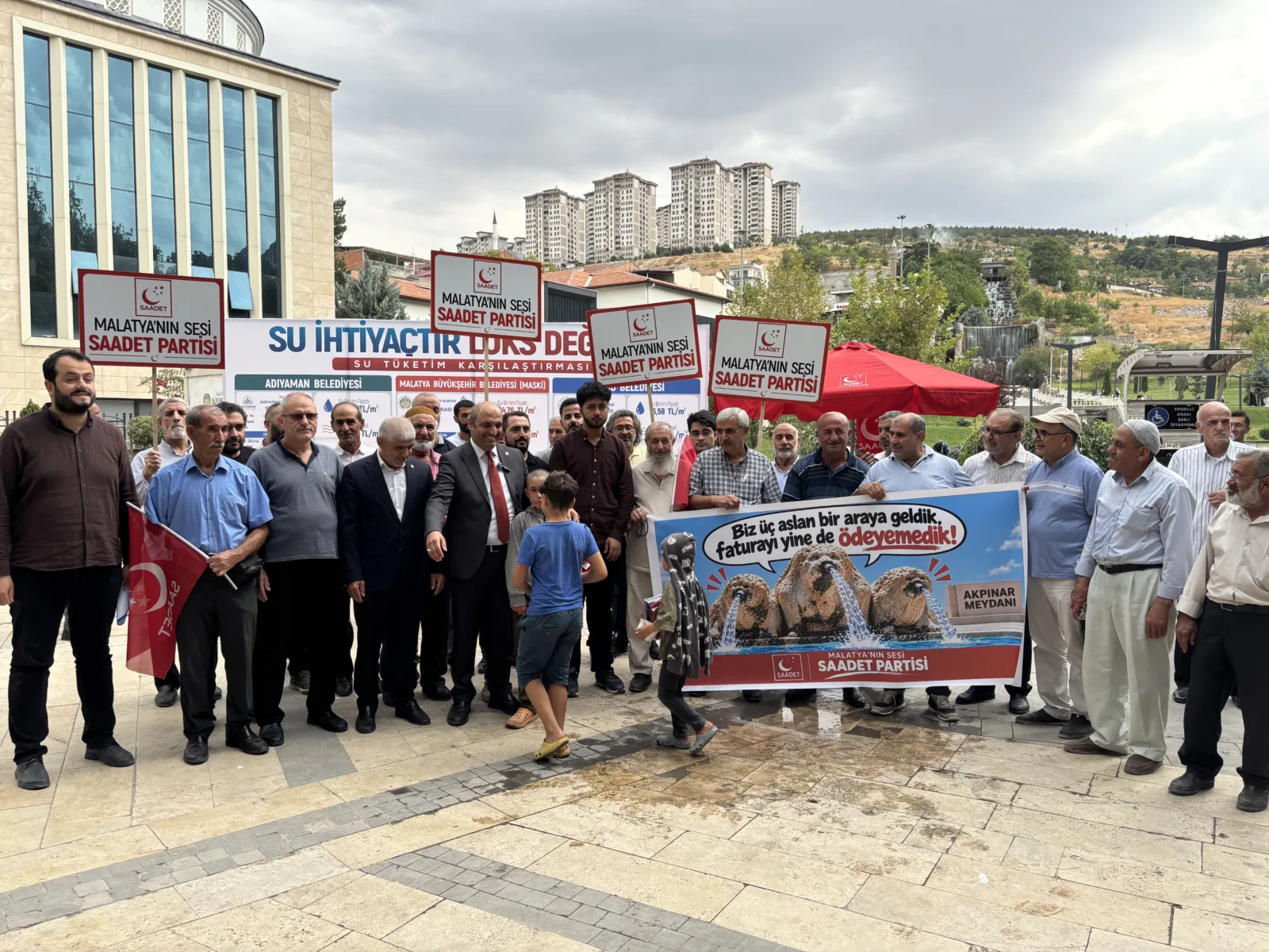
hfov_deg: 67.3
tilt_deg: -3.1
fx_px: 953
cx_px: 634
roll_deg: -0.3
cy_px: 476
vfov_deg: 53.1
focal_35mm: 26
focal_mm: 5.96
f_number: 1.6
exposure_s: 1/1058
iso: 50
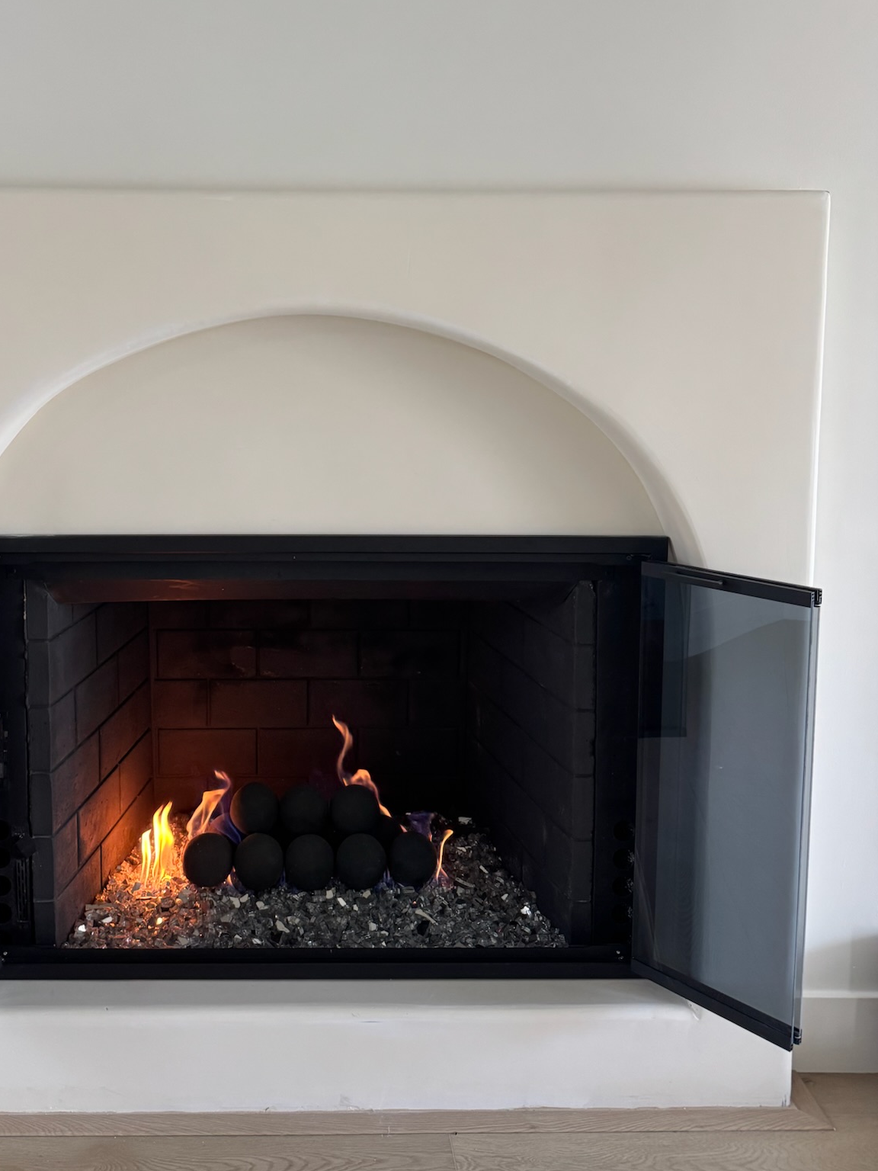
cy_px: 425
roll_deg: +0.2
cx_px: 297
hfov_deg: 43.6
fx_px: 1082
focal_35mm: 32
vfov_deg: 56.0
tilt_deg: -3.6
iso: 200
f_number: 1.78
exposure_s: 1/103
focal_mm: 6.76
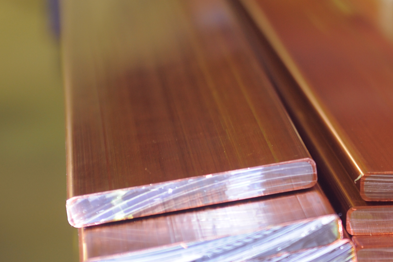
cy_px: 92
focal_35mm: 163
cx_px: 419
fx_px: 1778
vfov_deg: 8.4
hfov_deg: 12.4
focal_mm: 70
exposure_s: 1/8
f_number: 5
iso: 500
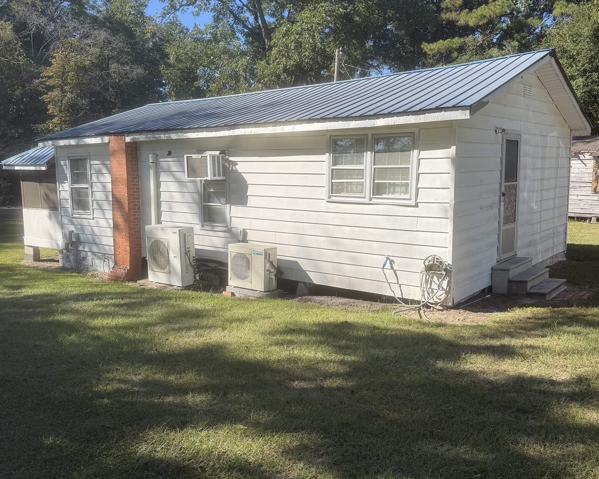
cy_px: 257
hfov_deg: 55.7
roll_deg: +0.0
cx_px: 294
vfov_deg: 45.8
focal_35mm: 32
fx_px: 567
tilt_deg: -8.1
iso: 80
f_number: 1.78
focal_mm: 6.76
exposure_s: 1/2000
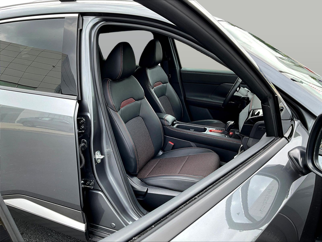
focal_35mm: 29
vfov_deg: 48.2
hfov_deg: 61.7
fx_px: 270
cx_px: 161
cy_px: 121
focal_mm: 3
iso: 20
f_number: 1.8
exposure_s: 1/211
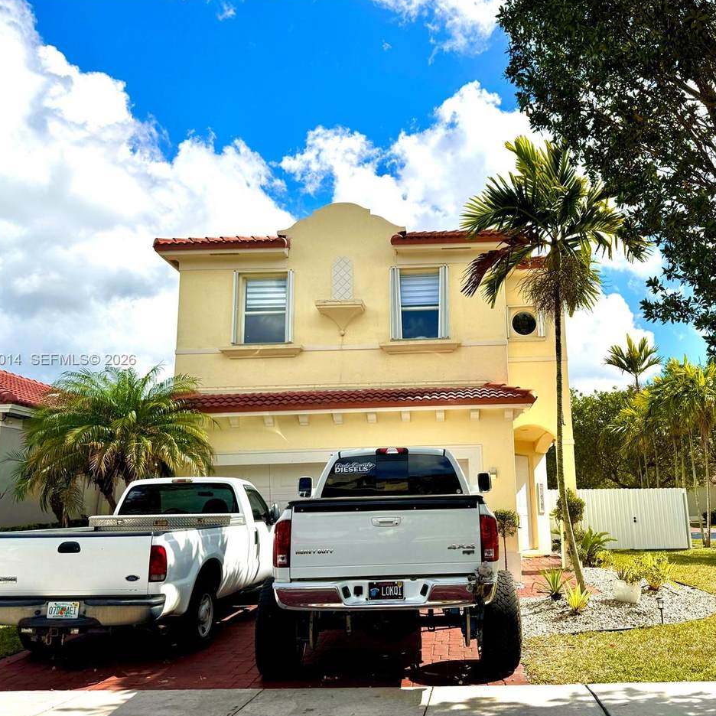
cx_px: 434
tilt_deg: +11.6
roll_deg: +1.0
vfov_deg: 55.6
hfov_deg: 55.2
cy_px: 360
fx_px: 679
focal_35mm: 29
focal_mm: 6.76
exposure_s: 1/6410
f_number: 1.78
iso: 80
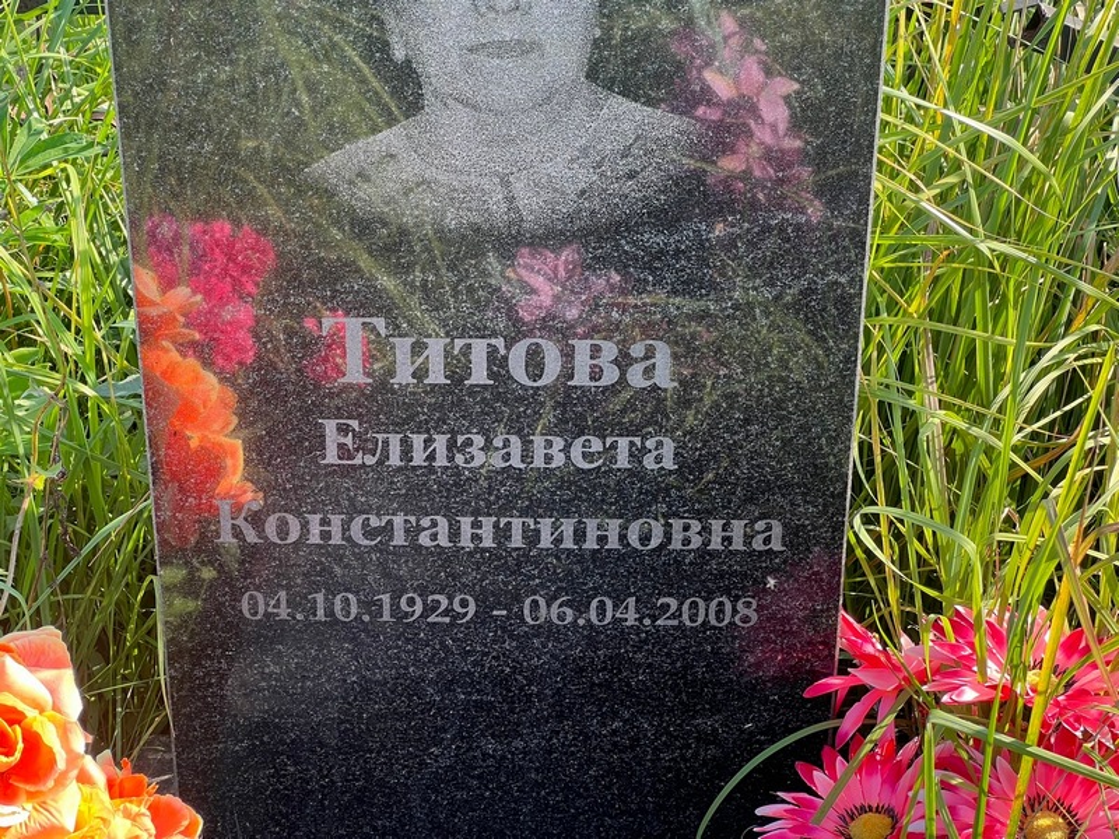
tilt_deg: -30.7
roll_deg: -2.3
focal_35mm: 77
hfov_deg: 25.3
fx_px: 2489
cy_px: 420
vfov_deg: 19.1
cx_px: 560
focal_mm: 9
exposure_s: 1/99
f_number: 2.8
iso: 32
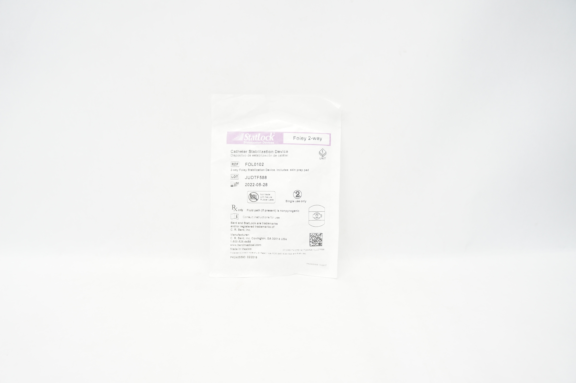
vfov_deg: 47.8
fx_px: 432
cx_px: 288
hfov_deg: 67.4
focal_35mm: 27
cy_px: 192
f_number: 3.5
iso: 400
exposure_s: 1/80
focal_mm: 18
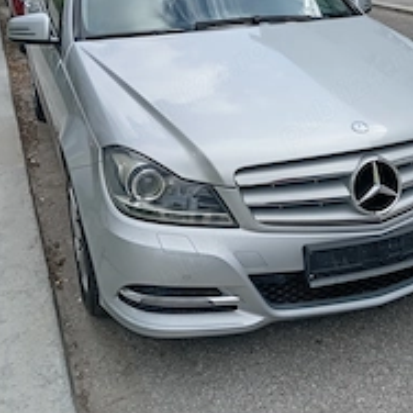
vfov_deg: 35.6
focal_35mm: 47
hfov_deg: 35.7
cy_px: 130
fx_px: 634
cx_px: 272
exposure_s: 1/440
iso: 101
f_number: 1.8
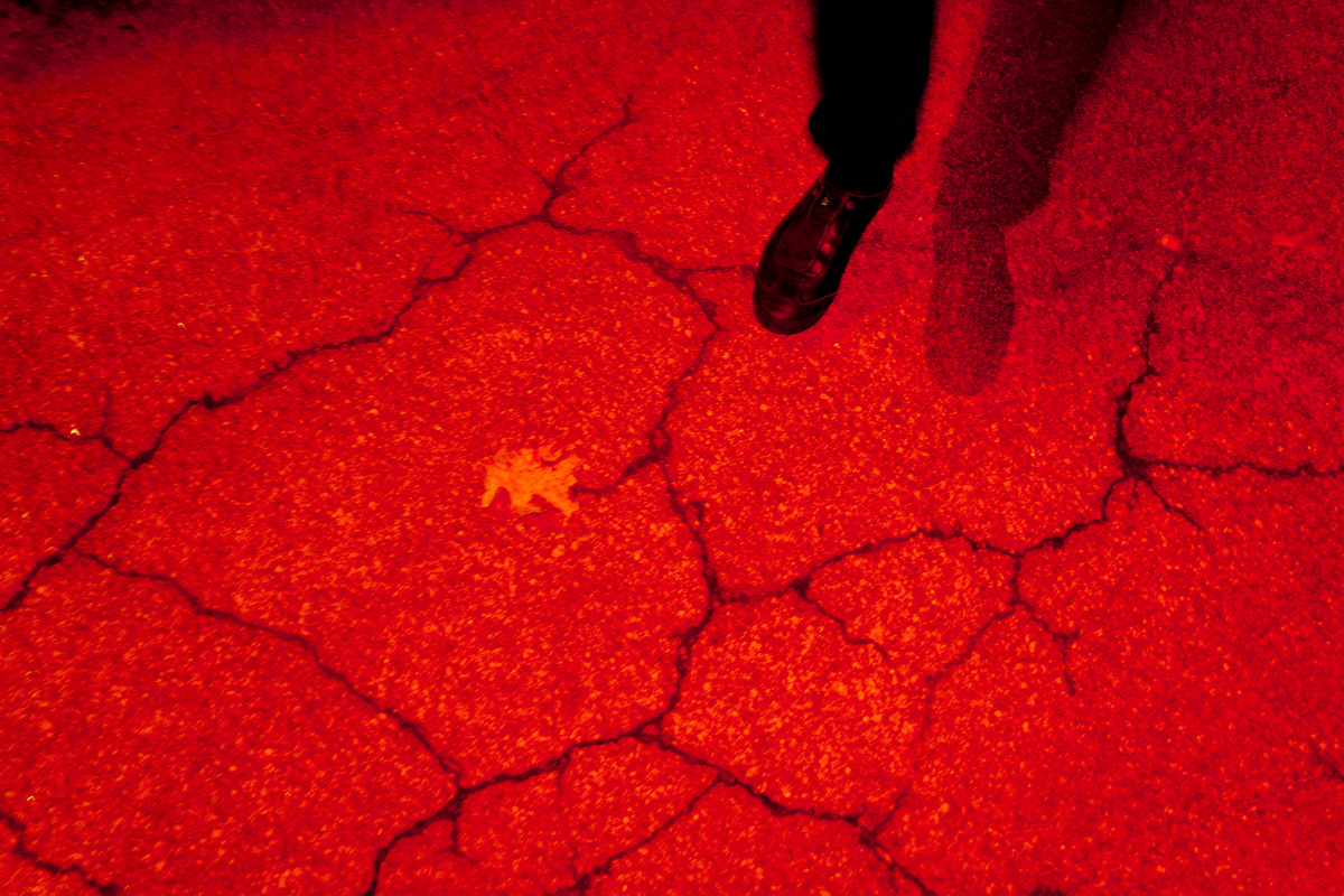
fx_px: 1176
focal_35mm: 32
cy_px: 448
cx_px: 672
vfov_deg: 41.7
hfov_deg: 59.5
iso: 100
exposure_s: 1/1.25
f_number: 4
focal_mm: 21
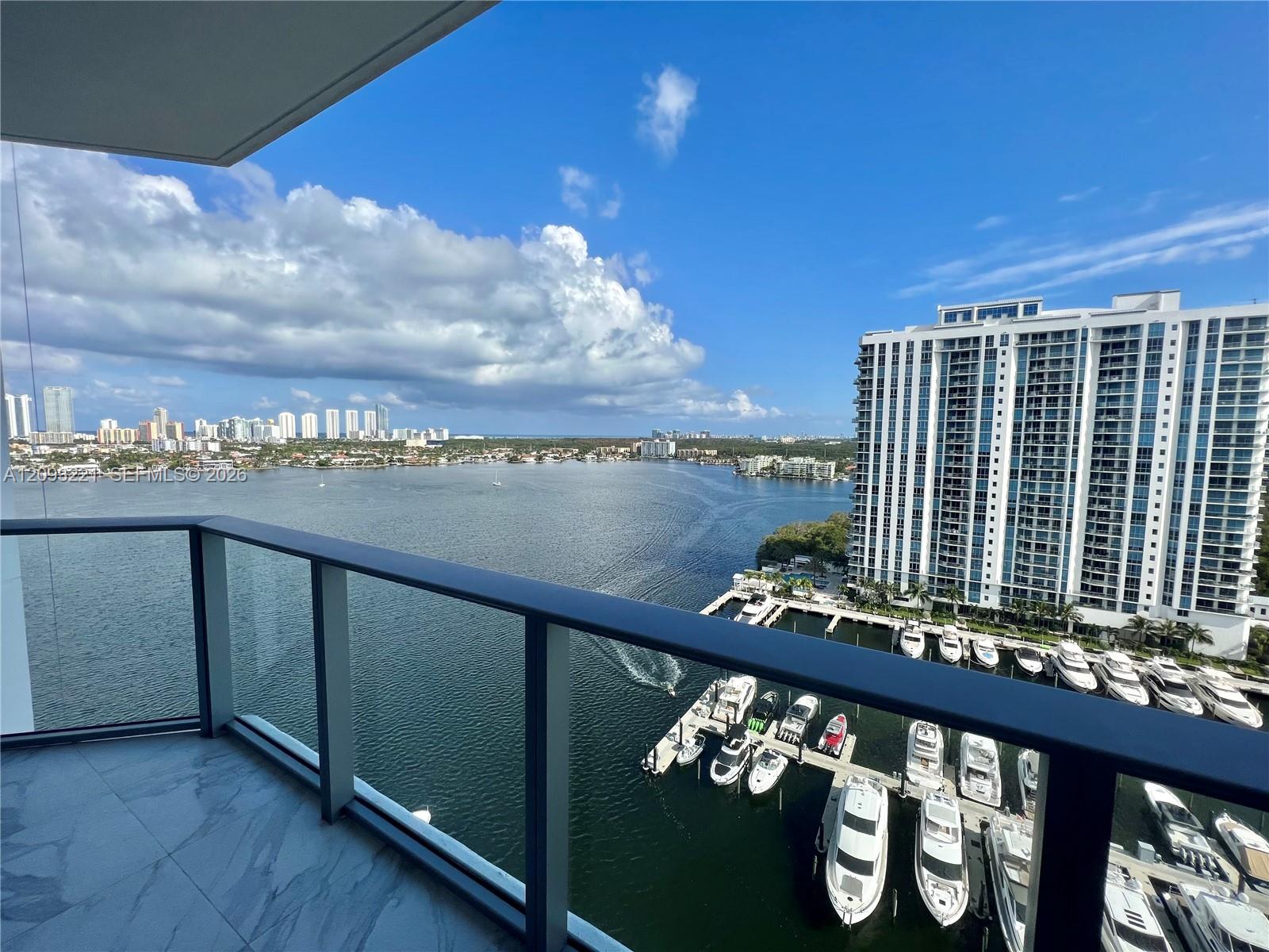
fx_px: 477
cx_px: 634
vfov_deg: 89.9
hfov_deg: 106.2
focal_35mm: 13
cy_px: 476
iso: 32
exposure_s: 1/2421
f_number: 1.8
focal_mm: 1.57
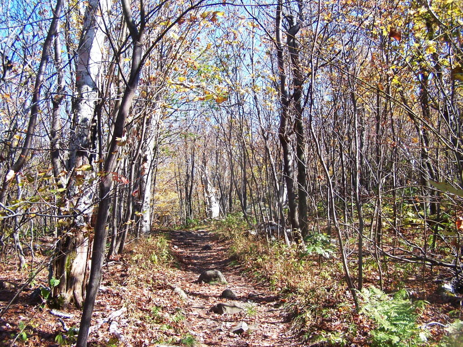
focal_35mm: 38
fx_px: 508
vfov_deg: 37.7
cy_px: 174
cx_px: 232
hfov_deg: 49.0
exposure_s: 1/320
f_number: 2.8
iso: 80
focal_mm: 6.3
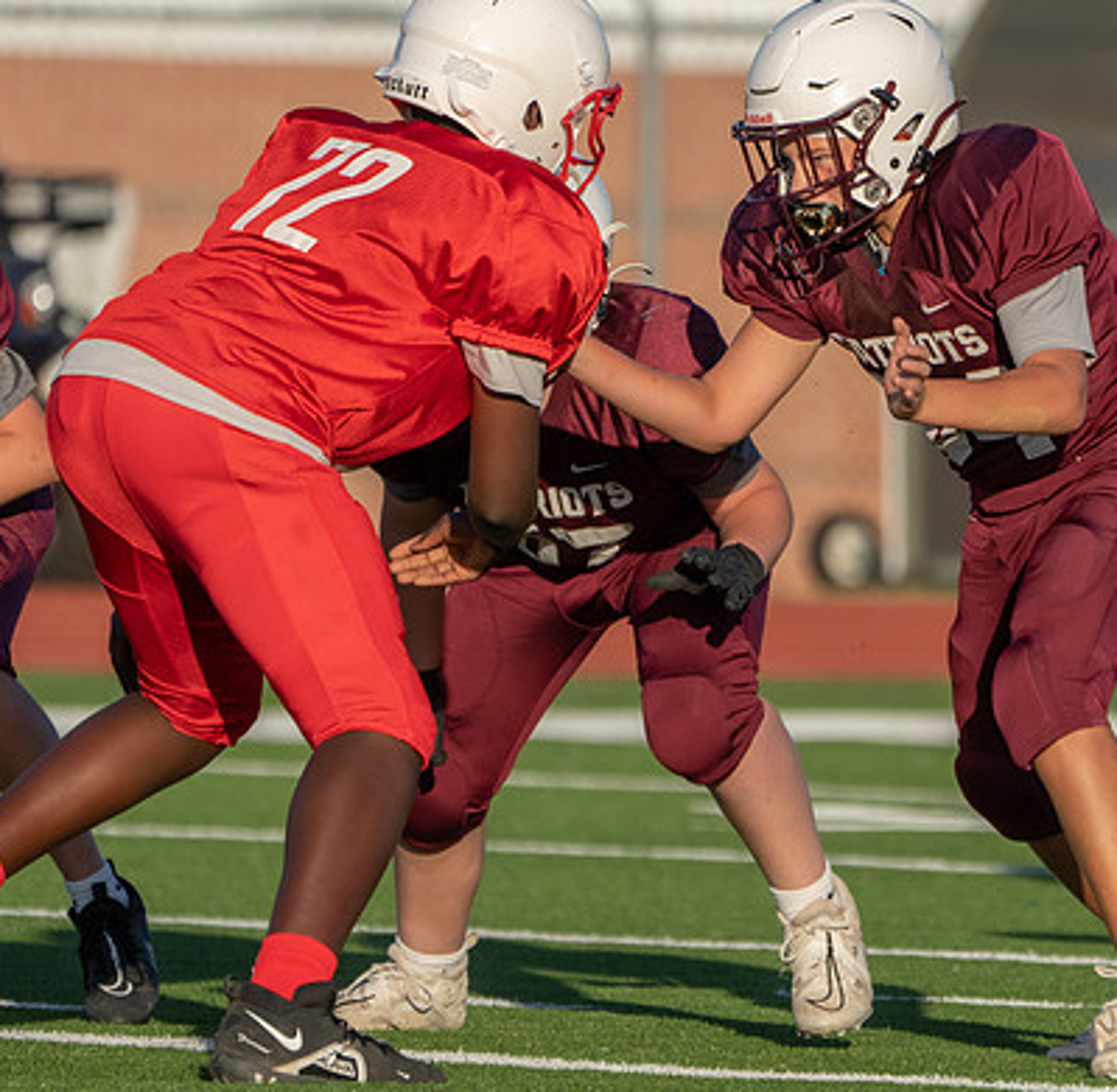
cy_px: 560
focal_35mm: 884
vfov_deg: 2.0
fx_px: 31911
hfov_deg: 2.0
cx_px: 920
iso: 200
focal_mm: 400
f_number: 5.6
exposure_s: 1/1000
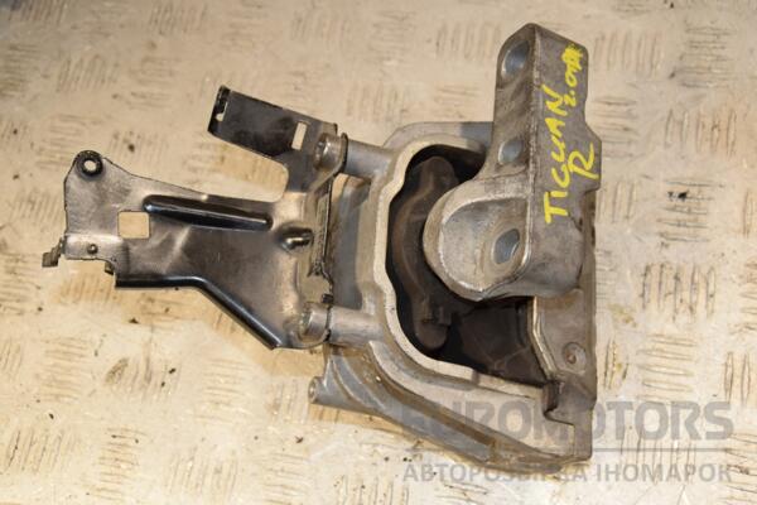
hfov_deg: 35.1
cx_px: 378
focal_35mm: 57
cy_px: 252
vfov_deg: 23.8
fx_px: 1198
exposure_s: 1/200
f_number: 7.1
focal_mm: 38
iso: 800
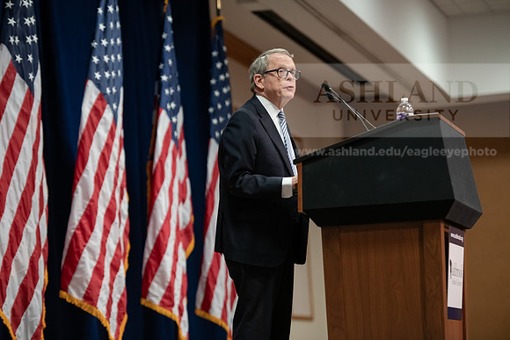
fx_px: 1842
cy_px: 170
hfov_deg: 15.8
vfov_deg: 10.6
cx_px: 255
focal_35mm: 130
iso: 2000
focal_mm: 130
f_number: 3.2
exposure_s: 1/200
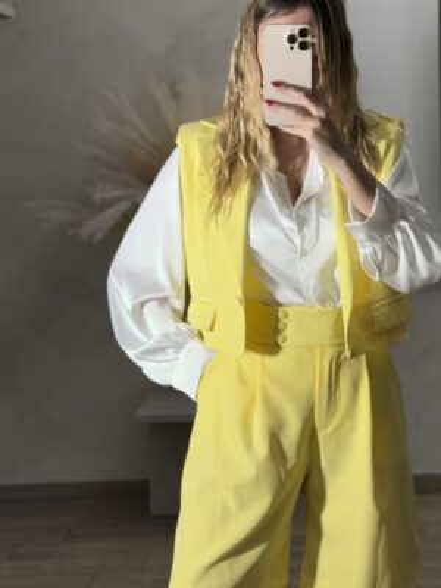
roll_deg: +1.4
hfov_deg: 30.3
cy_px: 294
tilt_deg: -10.1
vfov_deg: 39.7
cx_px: 220
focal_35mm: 48
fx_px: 815
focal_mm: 6.76
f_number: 1.78
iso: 50
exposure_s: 1/100
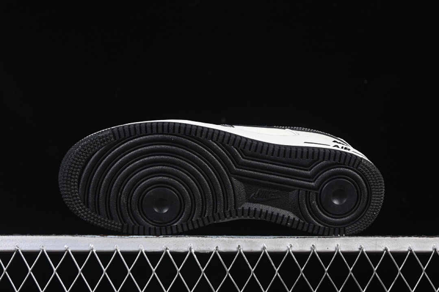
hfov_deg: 27.0
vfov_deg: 18.2
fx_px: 915
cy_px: 146
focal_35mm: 75
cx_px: 220
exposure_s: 1/60
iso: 160
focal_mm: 50
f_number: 6.3
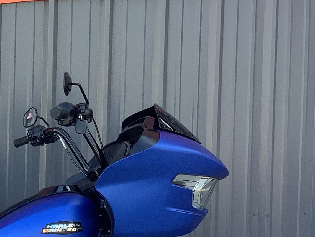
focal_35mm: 89
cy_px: 92
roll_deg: -2.4
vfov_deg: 16.6
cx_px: -27
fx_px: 810
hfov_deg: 21.0
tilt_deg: -1.4
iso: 25
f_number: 2.4
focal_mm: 3.3
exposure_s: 1/169
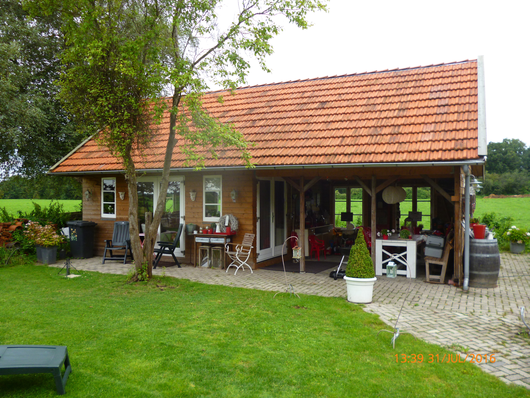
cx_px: 265
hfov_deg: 63.4
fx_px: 429
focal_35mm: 28
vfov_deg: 49.7
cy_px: 199
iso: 100
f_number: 3.1
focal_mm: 5
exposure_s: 1/160
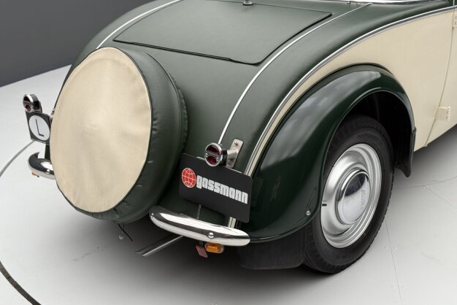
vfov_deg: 26.5
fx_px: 648
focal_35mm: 51
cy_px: 151
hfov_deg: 38.9
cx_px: 228
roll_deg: +4.2
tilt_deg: -20.1
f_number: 1.78
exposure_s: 1/66
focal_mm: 6.76
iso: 80
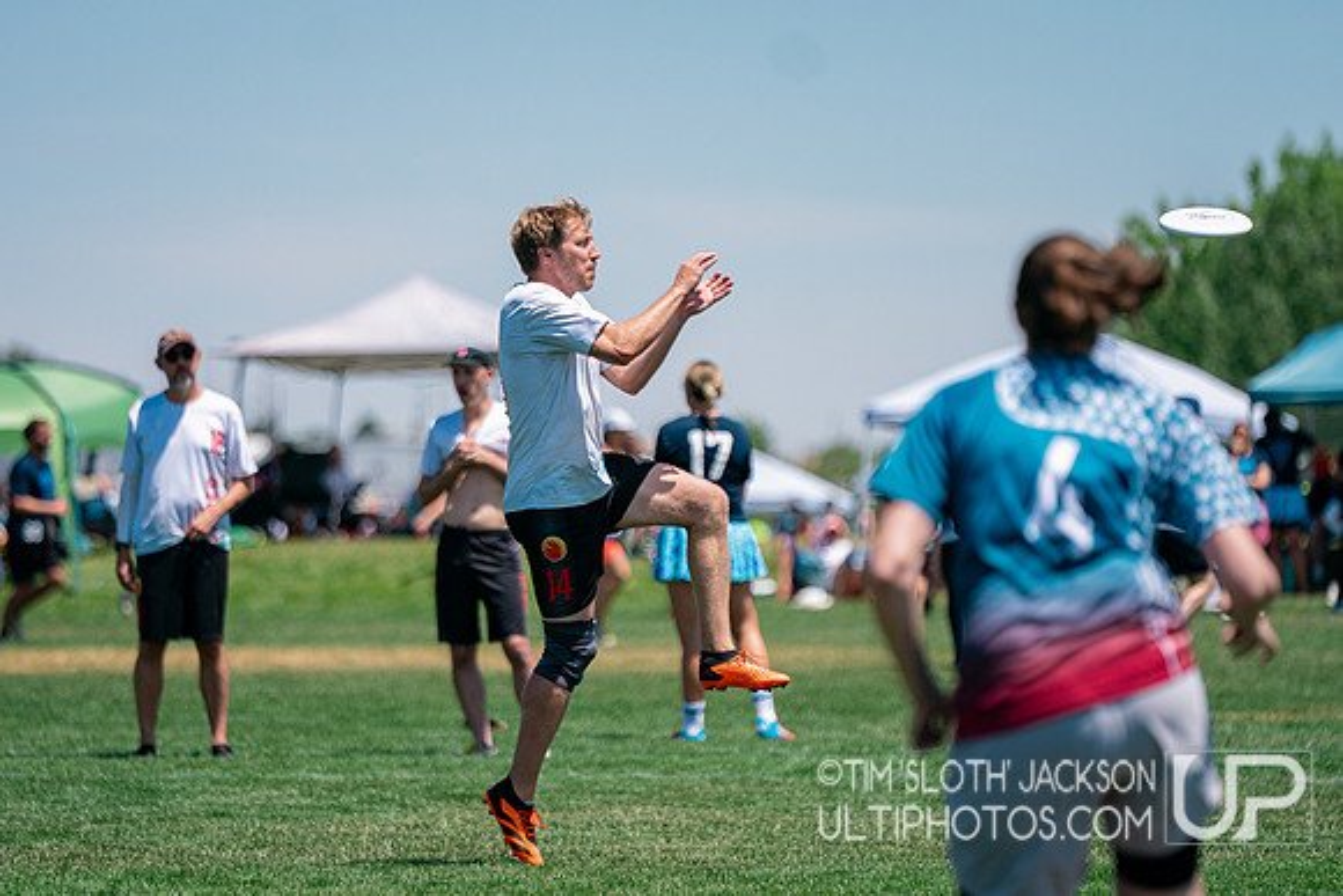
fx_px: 10243
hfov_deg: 7.5
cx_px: 631
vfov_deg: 5.0
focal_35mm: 275
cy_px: 495
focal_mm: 200
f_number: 2.8
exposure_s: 1/6400
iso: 250
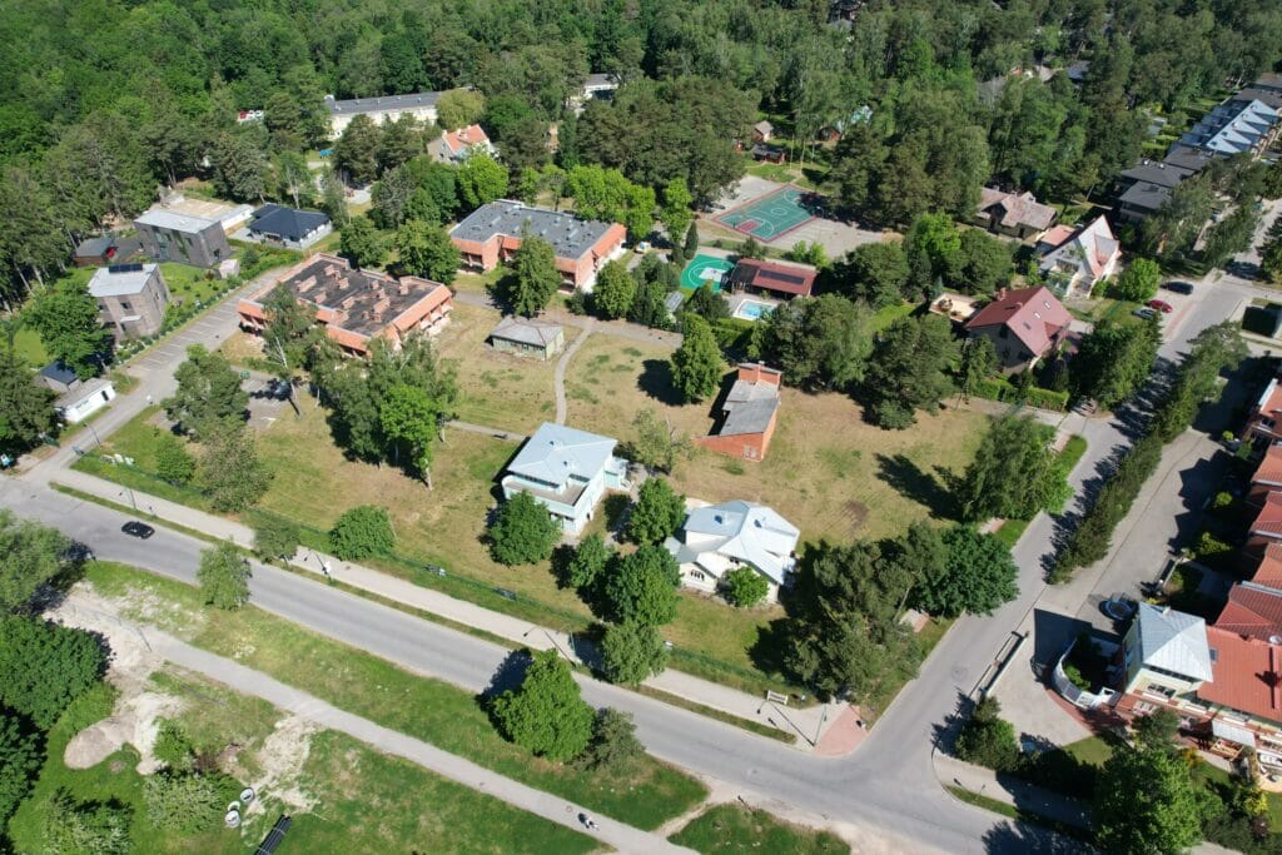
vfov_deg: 57.2
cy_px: 428
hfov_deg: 78.6
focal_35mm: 22
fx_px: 784
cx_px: 641
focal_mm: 8.38
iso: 100
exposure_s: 1/1250
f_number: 2.8
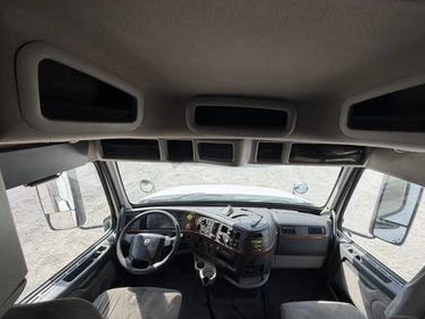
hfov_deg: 98.0
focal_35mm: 15
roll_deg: -0.5
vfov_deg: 81.8
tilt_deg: -12.5
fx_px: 184
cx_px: 227
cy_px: 160
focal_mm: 2.22
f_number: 2.2
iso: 40
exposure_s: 1/244
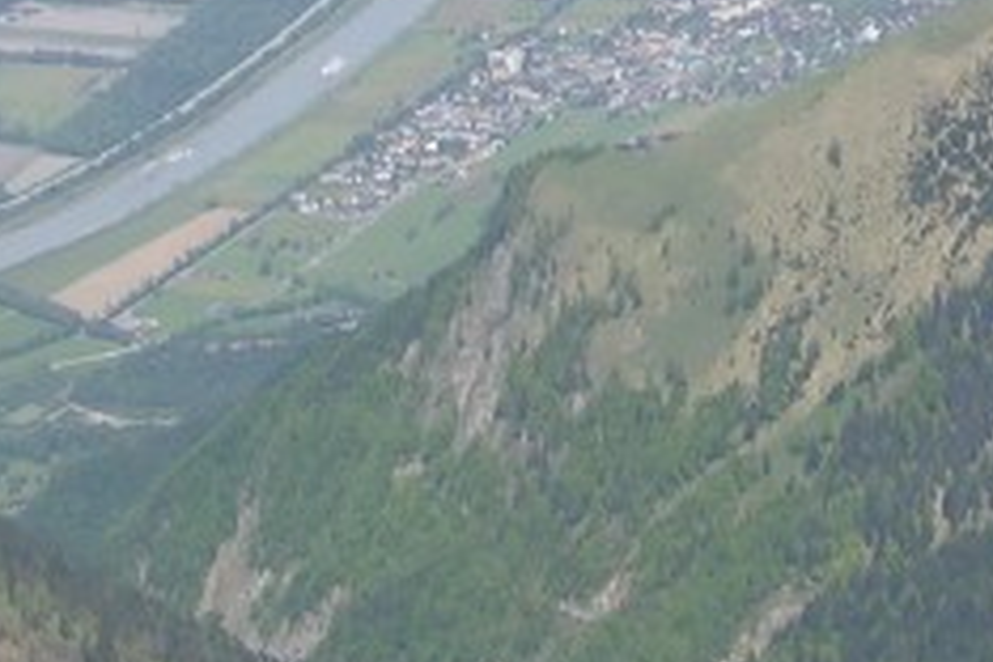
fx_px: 4385
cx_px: 645
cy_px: -204
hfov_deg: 12.9
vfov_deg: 8.5
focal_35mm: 159
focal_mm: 8.9
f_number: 5.6
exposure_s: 1/257
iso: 50
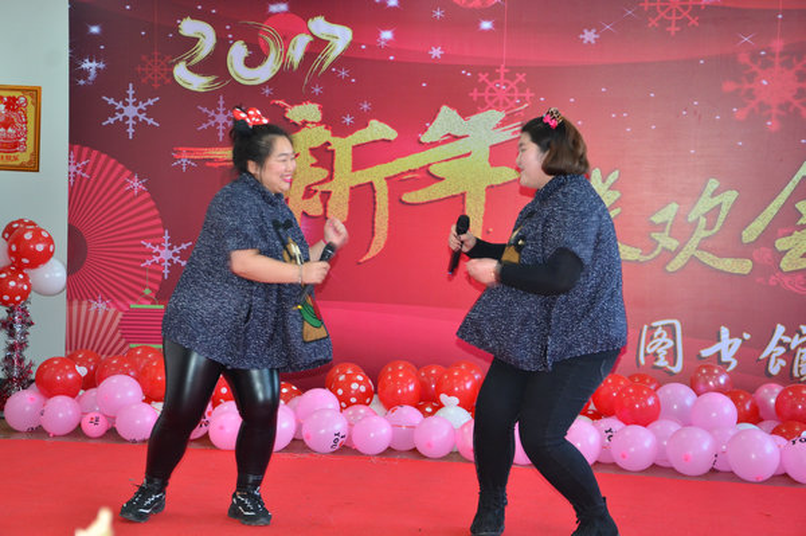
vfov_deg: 21.5
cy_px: 268
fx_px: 1409
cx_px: 403
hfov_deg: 31.9
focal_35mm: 63
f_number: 4.8
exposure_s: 1/60
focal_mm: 42
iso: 800
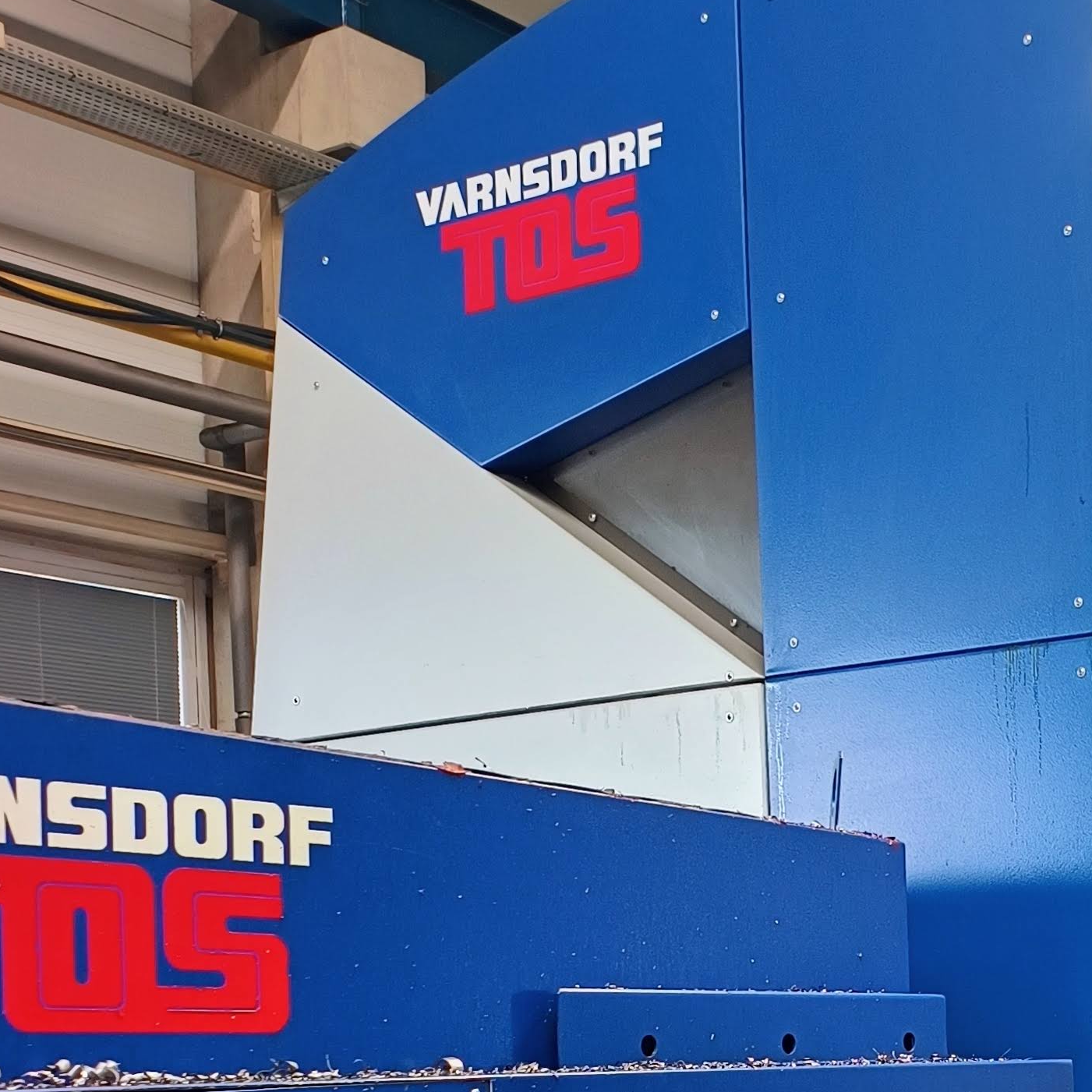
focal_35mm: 62
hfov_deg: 25.7
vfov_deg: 26.4
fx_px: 2213
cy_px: 1073
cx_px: 1189
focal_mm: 5.89
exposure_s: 1/100
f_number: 1.4
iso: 635
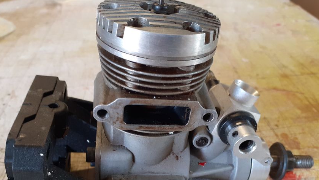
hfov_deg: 56.6
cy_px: 134
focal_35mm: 35
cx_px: 151
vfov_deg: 33.1
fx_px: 296
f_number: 1.9
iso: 125
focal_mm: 3.6
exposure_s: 1/50
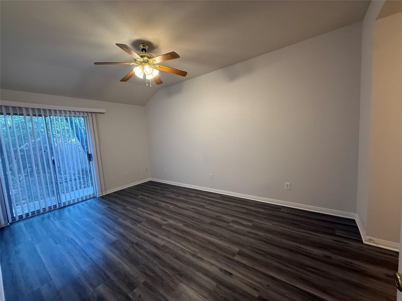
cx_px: 201
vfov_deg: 85.7
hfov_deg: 102.1
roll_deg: +3.7
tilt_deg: -5.2
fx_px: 163
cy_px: 150
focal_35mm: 14
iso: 320
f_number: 2.2
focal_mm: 2.22
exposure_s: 1/120
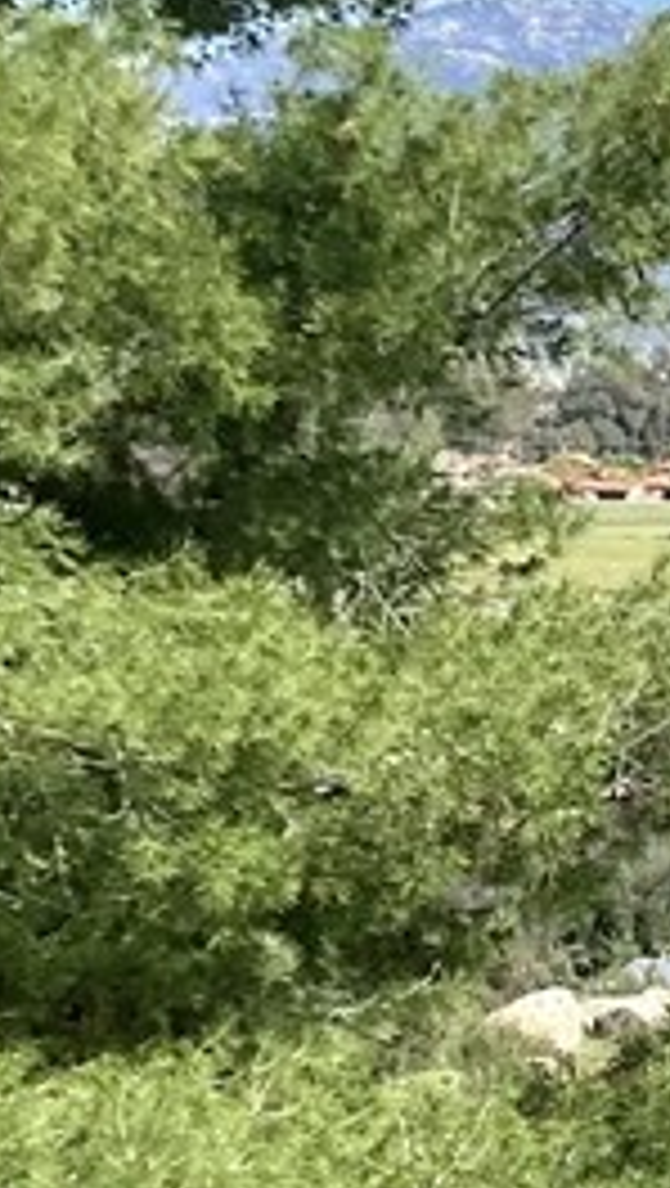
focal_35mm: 131
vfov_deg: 16.4
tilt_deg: -4.5
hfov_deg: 8.1
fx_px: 4127
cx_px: 1956
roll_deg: -1.5
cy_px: 670
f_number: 2.4
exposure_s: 1/715
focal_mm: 3.3
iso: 25
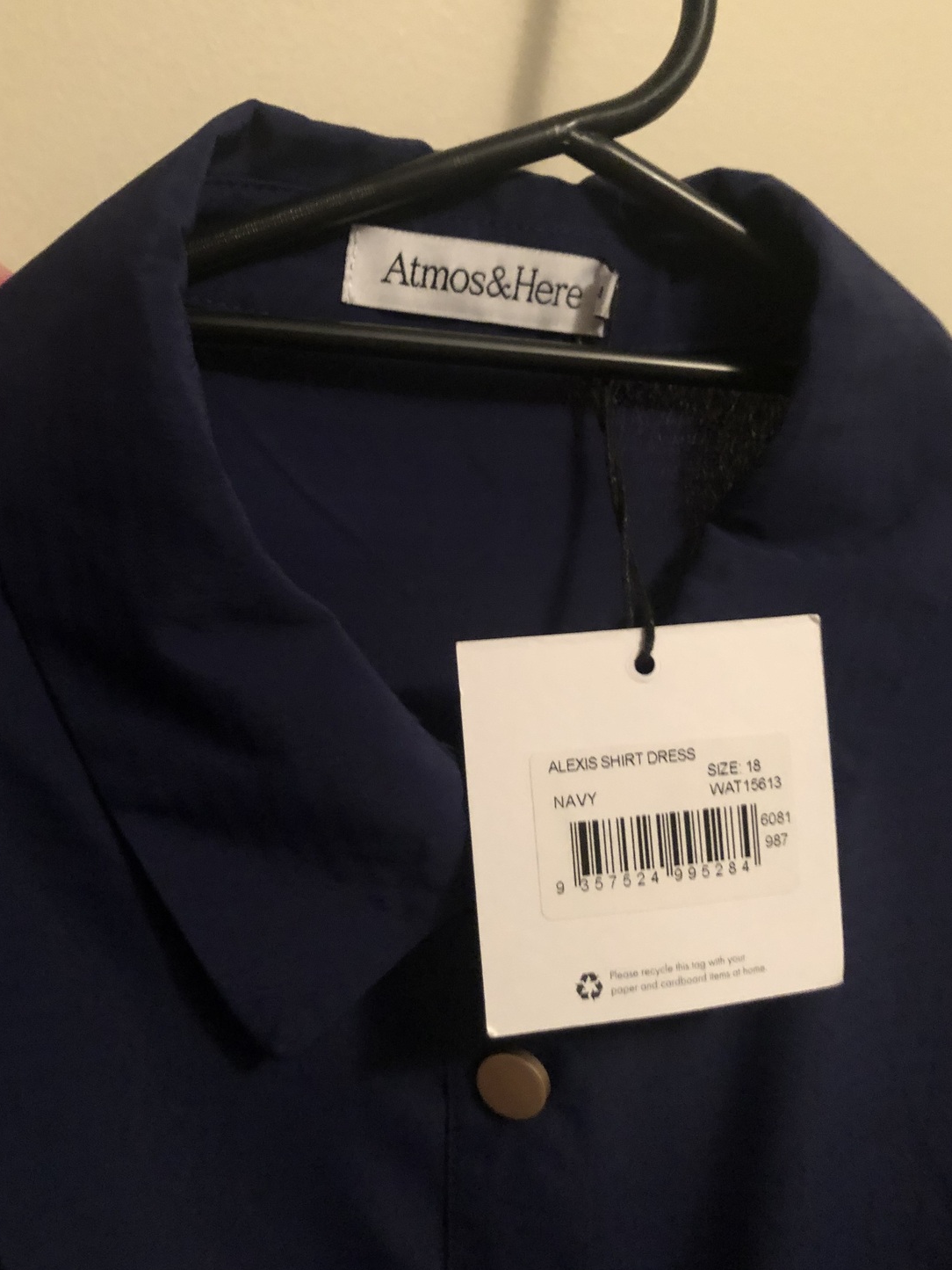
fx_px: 1137
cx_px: 468
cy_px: 605
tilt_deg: -10.9
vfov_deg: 58.3
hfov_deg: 45.4
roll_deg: +0.1
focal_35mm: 31
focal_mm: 3.99
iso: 100
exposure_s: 1/4
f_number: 1.8
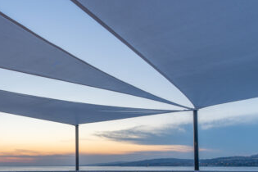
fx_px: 279
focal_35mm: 39
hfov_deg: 47.6
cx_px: 62
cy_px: 170
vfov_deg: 31.7
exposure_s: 1/5
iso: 100
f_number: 9
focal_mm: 16
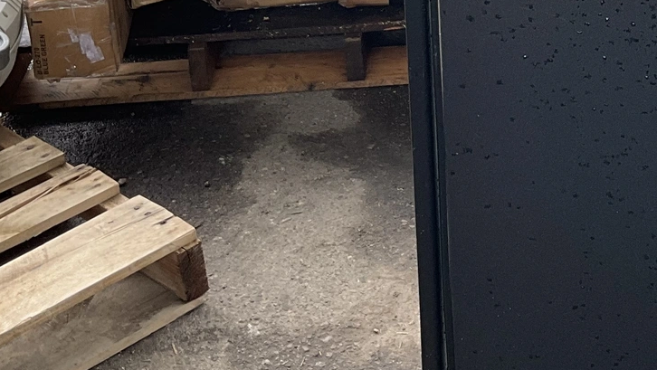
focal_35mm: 87
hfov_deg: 23.6
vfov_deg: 13.4
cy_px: -114
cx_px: 628
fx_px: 1516
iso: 32
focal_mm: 3
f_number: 1.8
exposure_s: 1/122
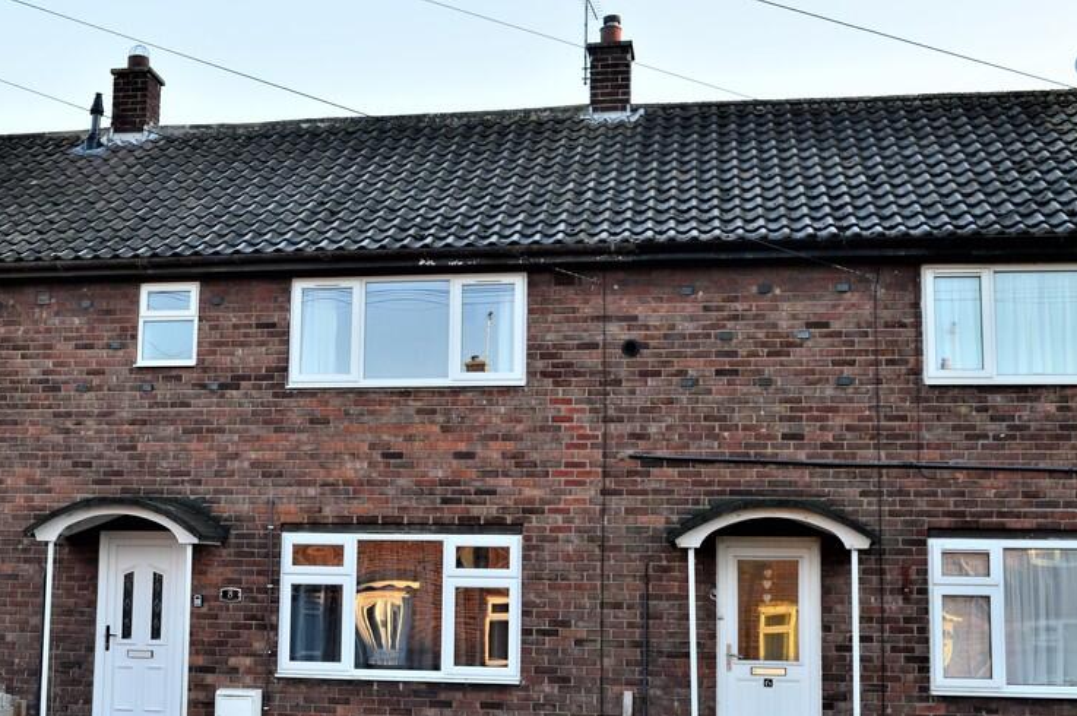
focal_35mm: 50
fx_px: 1494
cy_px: 449
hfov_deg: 39.2
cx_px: 367
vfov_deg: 26.9
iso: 400
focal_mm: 24
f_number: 8
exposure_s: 1/80
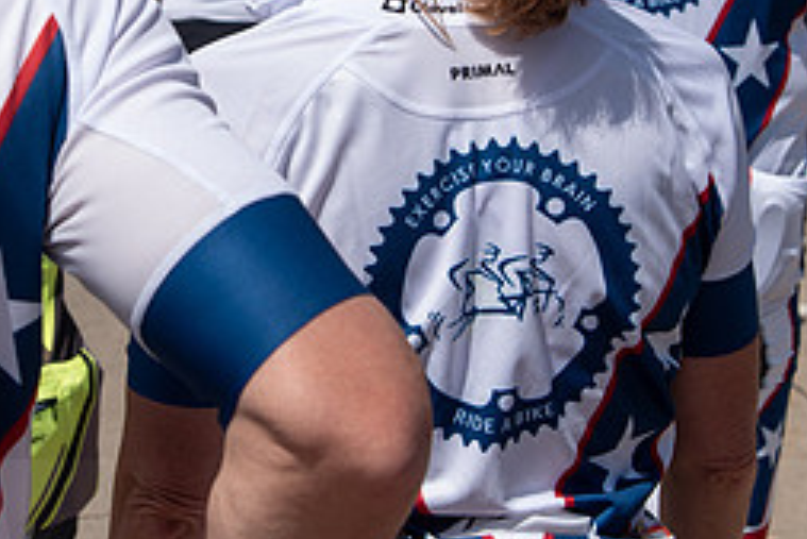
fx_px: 2467
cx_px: 147
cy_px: -33
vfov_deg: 12.3
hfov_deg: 18.4
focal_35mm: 110
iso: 200
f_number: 7.1
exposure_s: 1/800
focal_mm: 48
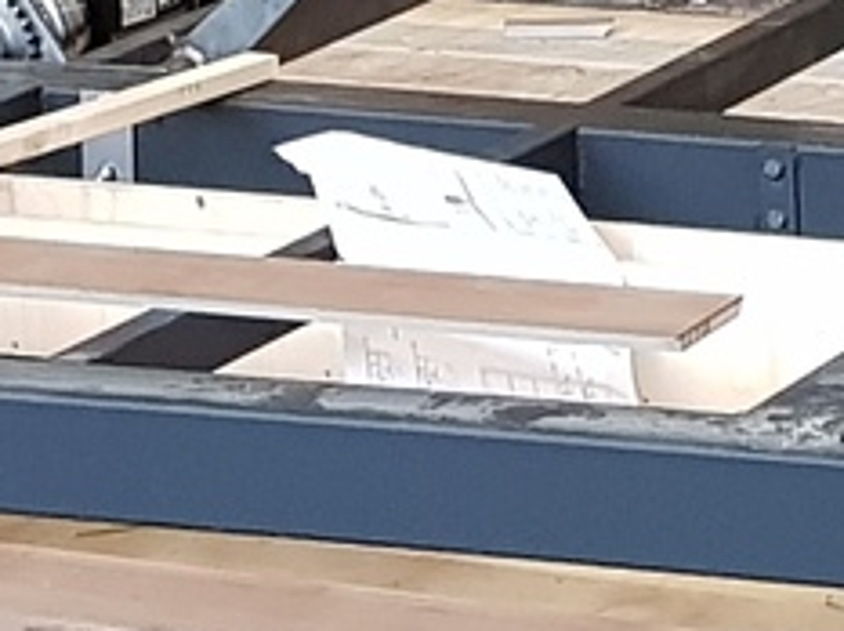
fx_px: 3919
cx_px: 351
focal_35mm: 161
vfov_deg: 8.2
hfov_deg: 12.3
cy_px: -1052
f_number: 1.7
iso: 200
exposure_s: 1/50
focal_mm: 4.2
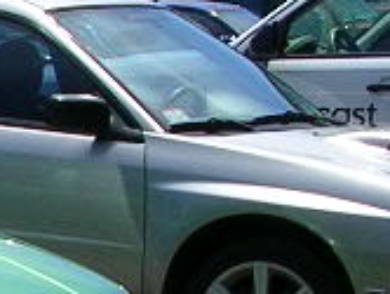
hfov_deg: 8.0
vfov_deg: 6.3
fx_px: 2640
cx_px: -465
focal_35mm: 234
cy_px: 350
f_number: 5.6
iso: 50
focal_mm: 5.8
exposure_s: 1/351
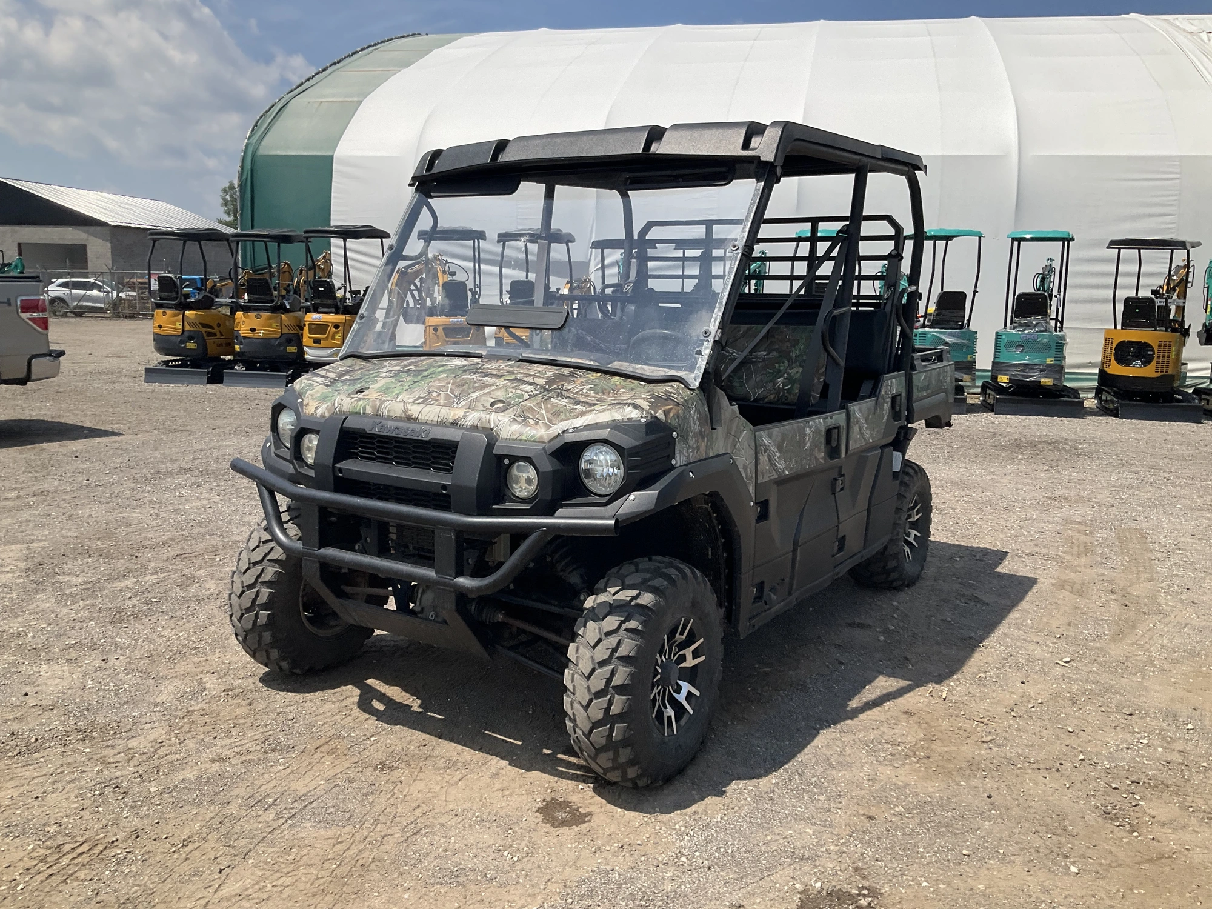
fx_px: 1015
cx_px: 606
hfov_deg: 61.7
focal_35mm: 29
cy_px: 454
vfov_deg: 48.2
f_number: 1.8
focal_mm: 3
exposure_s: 1/2141
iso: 25
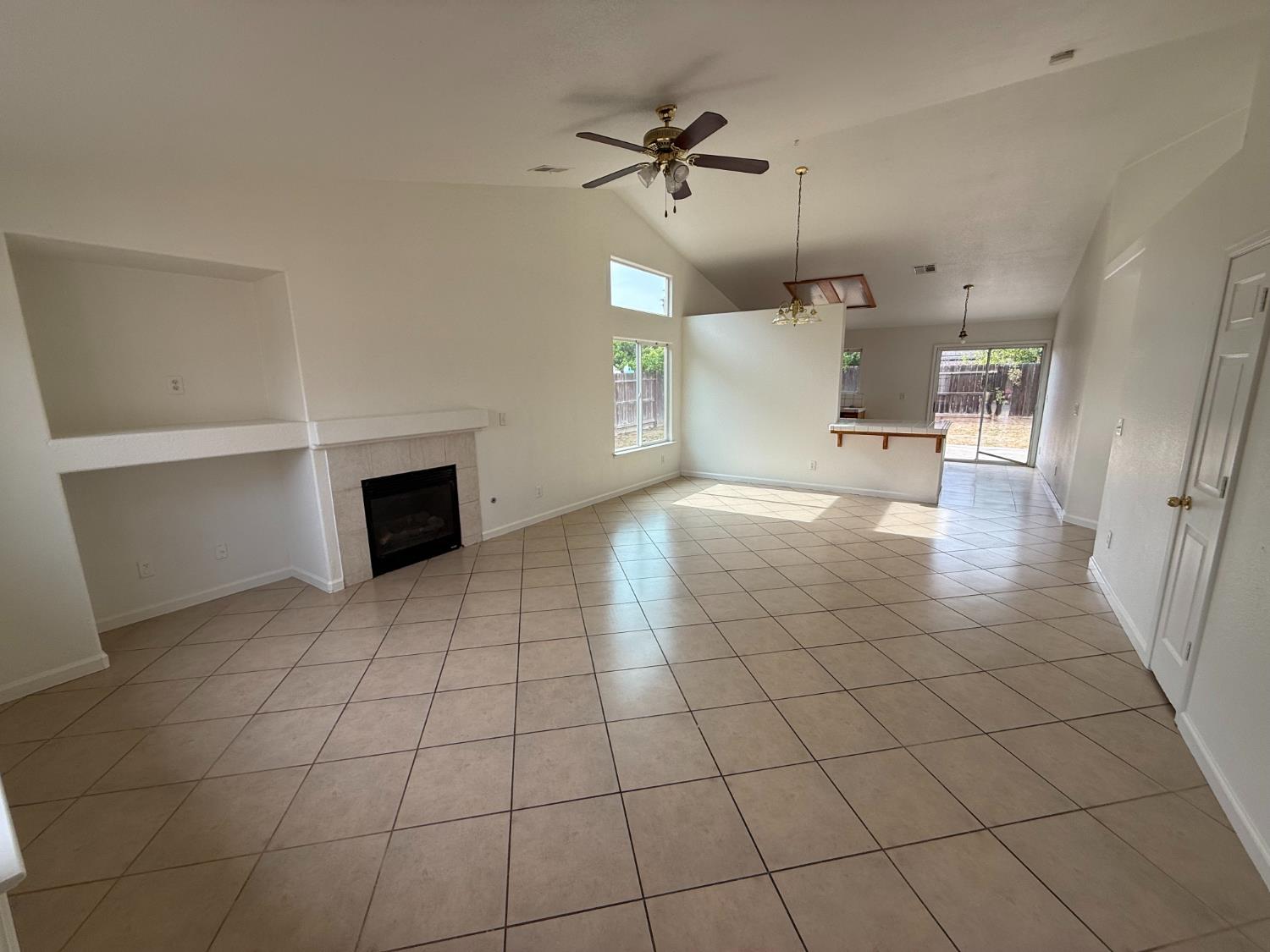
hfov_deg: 102.1
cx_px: 635
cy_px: 476
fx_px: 514
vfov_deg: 85.7
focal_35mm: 14
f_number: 2.2
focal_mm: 2.22
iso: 50
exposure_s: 1/219
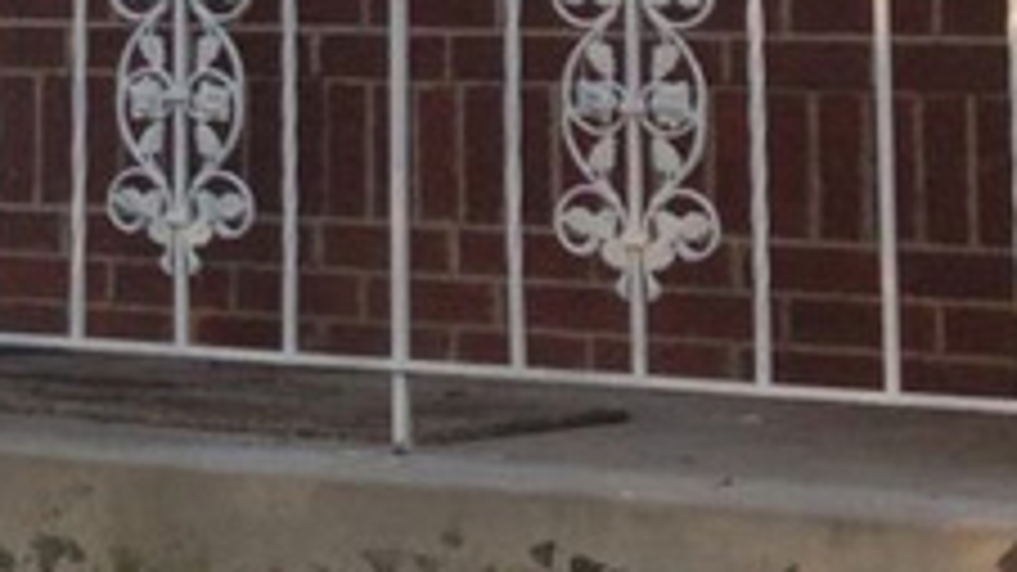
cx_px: -292
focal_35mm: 163
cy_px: -554
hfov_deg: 12.8
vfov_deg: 7.2
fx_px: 4395
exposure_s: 1/120
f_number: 2.4
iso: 64
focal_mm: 4.12
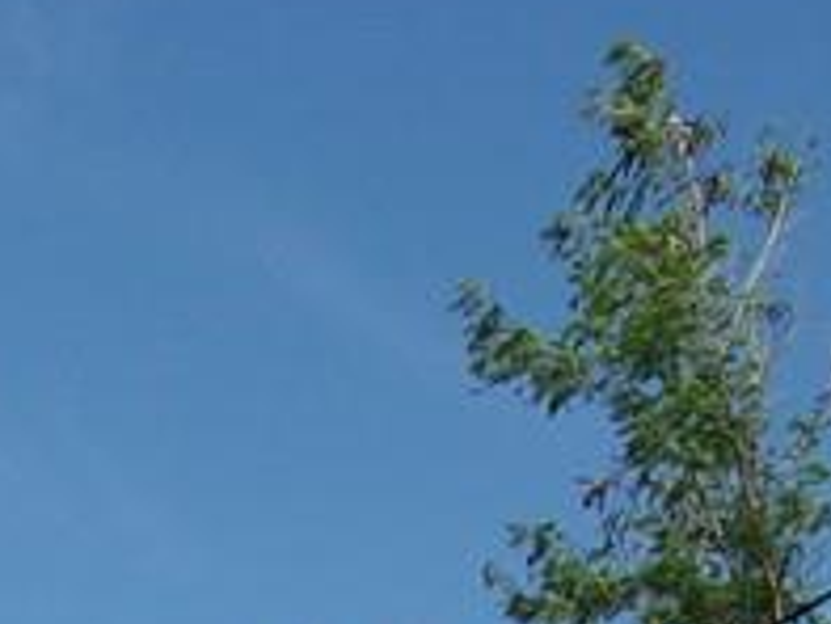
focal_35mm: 140
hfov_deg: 14.0
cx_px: 122
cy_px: 1290
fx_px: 3363
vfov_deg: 9.8
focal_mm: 4.9
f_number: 10.4
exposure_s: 1/100
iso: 80
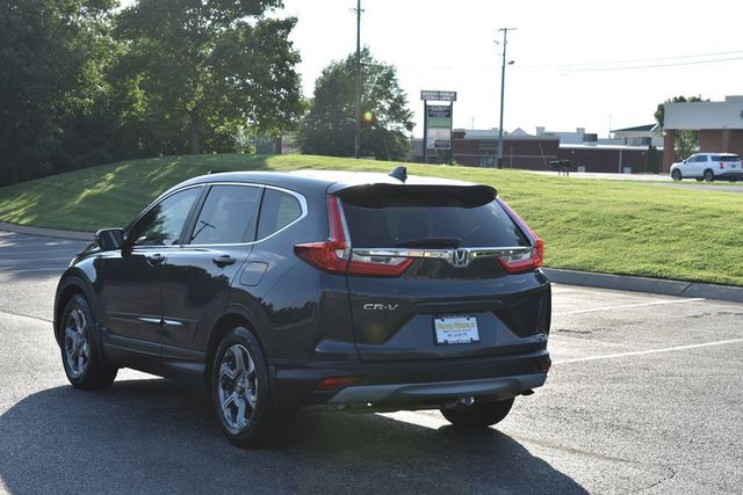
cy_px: 248
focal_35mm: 68
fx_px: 1393
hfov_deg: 29.9
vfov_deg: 20.2
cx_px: 372
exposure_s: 1/250
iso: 140
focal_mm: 45
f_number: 8
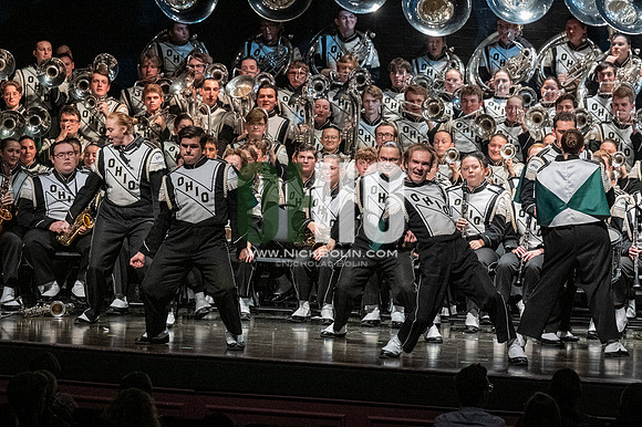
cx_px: 321
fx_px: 3743
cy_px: 214
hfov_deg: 9.8
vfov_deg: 6.5
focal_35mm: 210
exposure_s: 1/500
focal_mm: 140
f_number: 4
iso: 4000
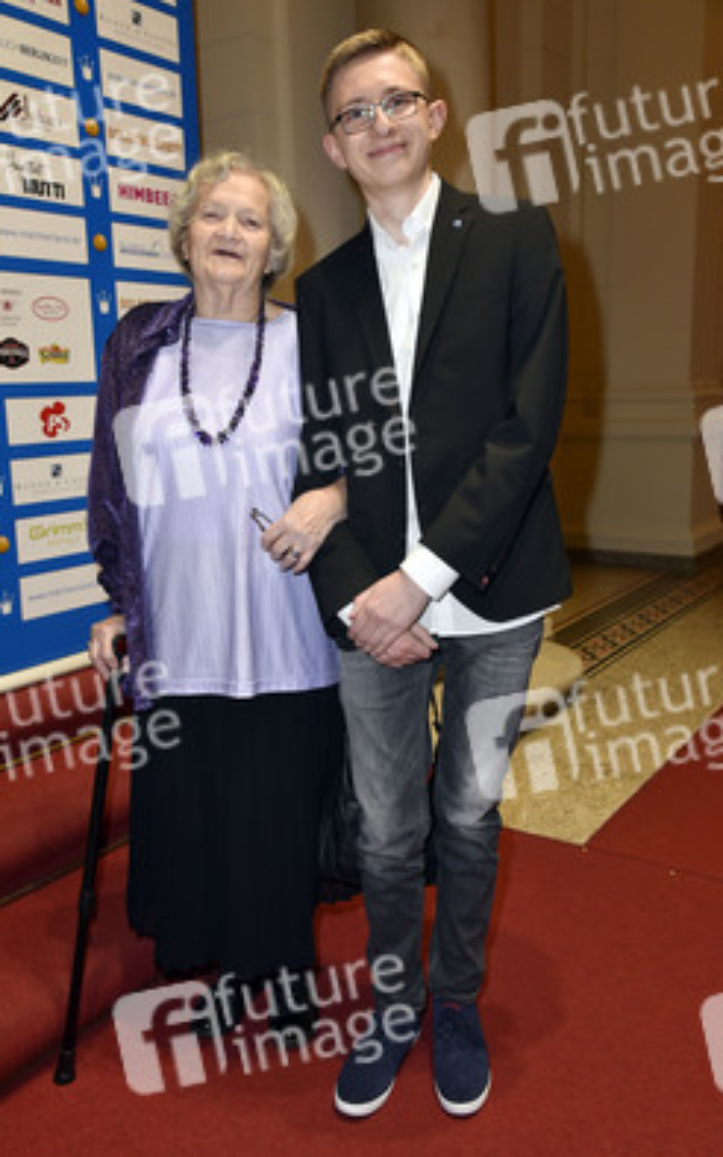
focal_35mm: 31
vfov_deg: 61.2
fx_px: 978
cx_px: 350
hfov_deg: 40.6
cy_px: 584
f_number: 5.6
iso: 1000
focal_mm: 30
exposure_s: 1/100
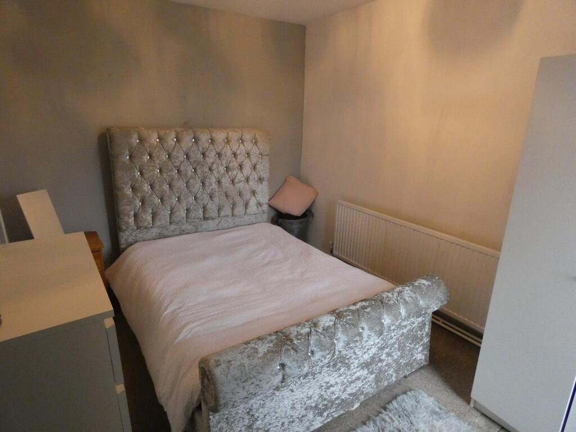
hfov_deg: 81.7
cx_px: 288
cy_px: 216
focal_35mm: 20
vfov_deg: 66.0
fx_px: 333
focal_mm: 3.6
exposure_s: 1/60
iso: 1000
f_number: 2.8
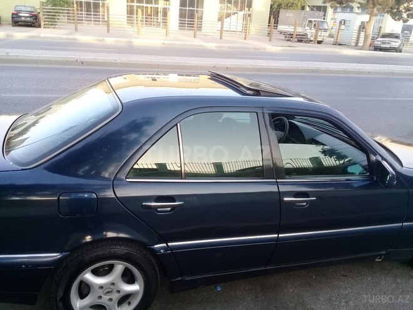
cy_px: 155
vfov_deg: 45.4
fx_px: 370
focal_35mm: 31
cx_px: 206
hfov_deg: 58.4
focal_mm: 3.3
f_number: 2.2
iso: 80
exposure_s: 1/100
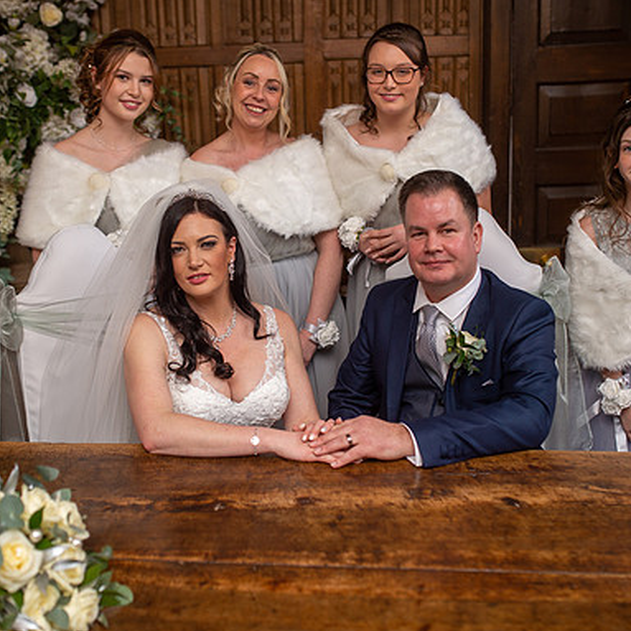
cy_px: 315
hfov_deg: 37.5
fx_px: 928
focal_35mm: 45
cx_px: 278
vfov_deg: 37.6
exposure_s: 1/160
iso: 160
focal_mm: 35
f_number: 2.5
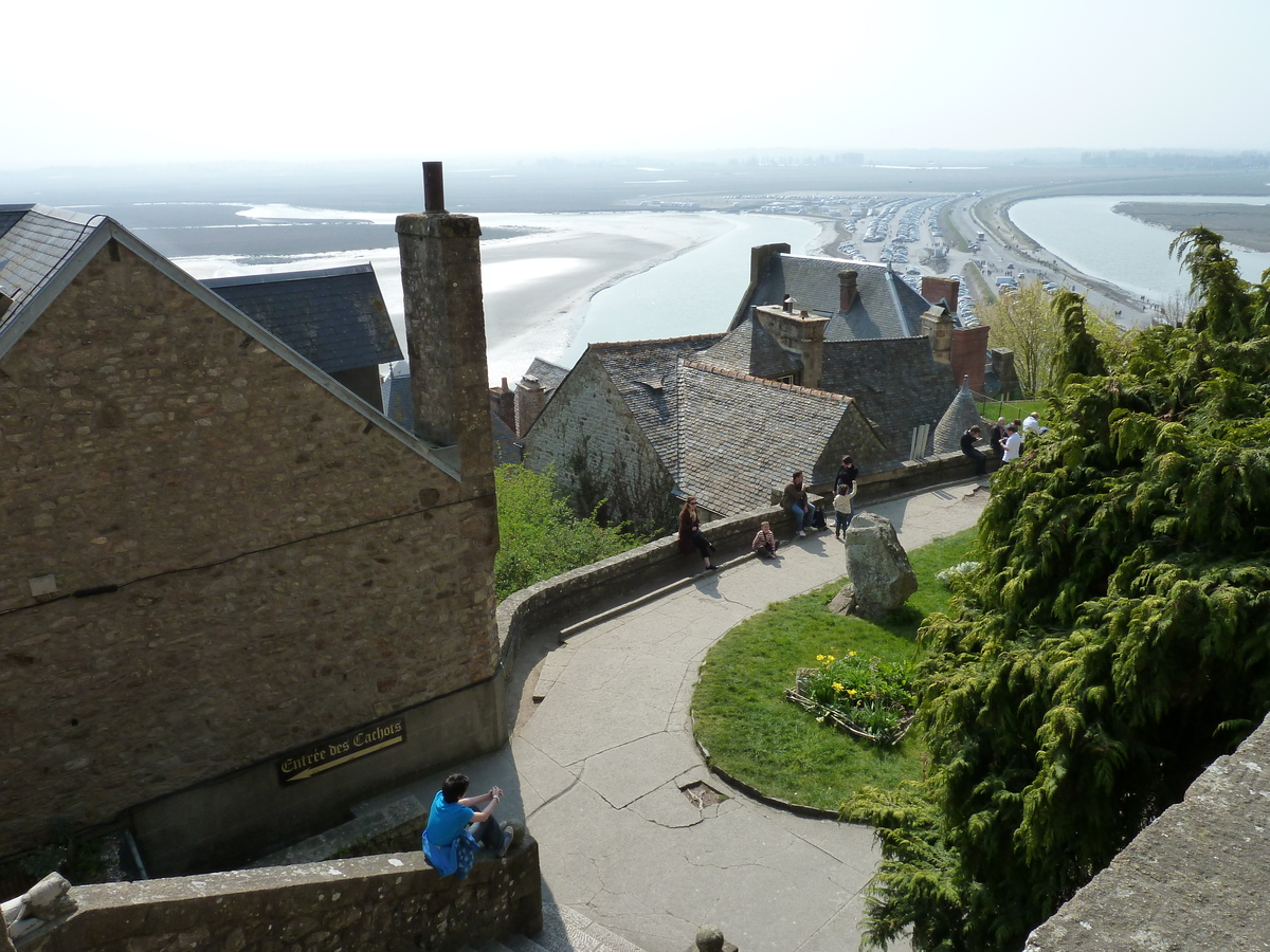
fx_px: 917
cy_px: 476
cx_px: 635
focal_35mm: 25
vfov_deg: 54.9
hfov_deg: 69.4
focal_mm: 4.1
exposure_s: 1/400
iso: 125
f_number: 5
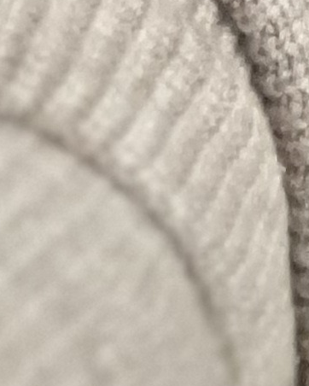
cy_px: -729
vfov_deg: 8.3
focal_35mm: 200
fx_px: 2285
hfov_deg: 6.9
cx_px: 938
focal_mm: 2.71
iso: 400
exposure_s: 1/43
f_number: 2.2
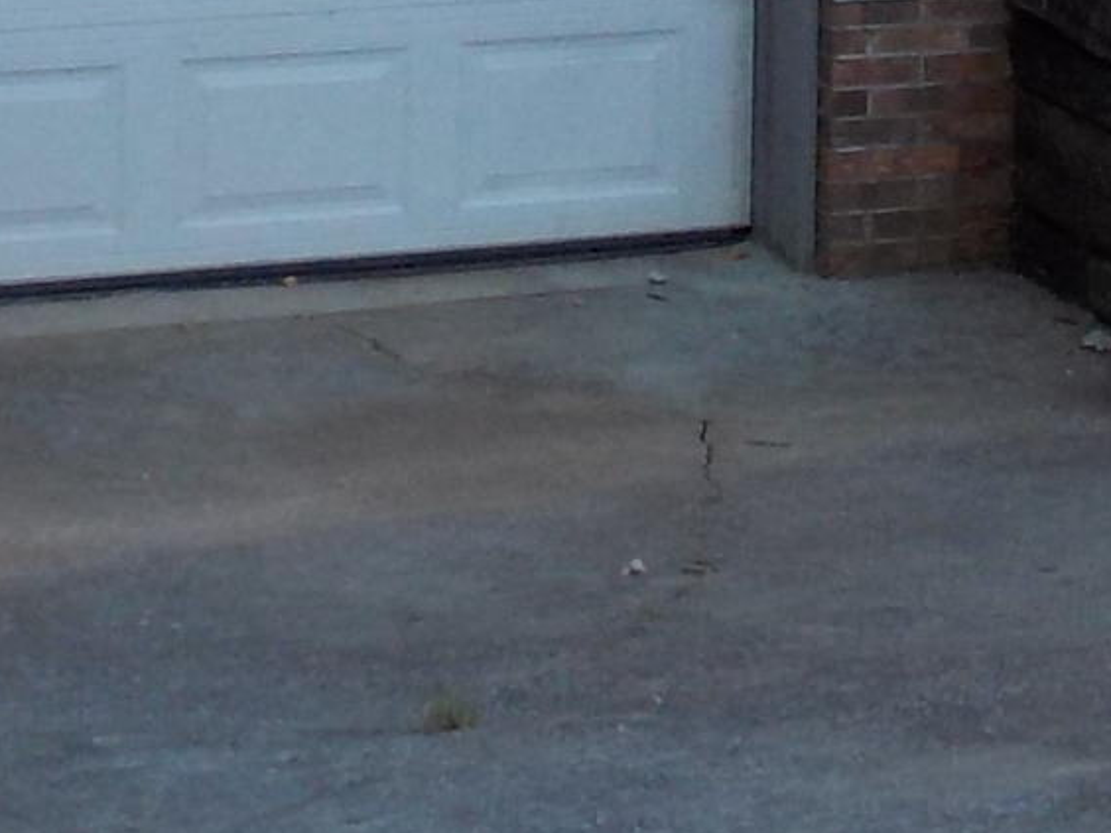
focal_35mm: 202
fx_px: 6483
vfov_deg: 7.1
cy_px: -817
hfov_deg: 9.6
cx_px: 1519
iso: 125
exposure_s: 1/100
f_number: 3.7
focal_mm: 5.2
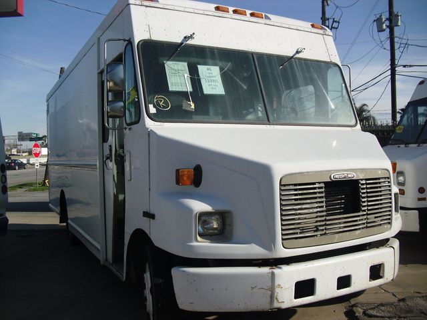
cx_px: 214
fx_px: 444
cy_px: 160
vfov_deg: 39.7
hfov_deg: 51.4
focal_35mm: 36
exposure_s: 1/200
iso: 80
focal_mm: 6.3
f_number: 7.8
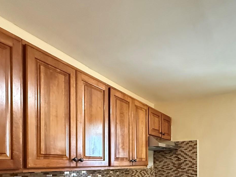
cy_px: 166
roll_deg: -0.2
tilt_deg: -0.7
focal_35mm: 31
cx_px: 150
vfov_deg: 41.1
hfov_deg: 57.5
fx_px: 211
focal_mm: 2.22
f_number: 2.2
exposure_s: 1/60
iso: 1000
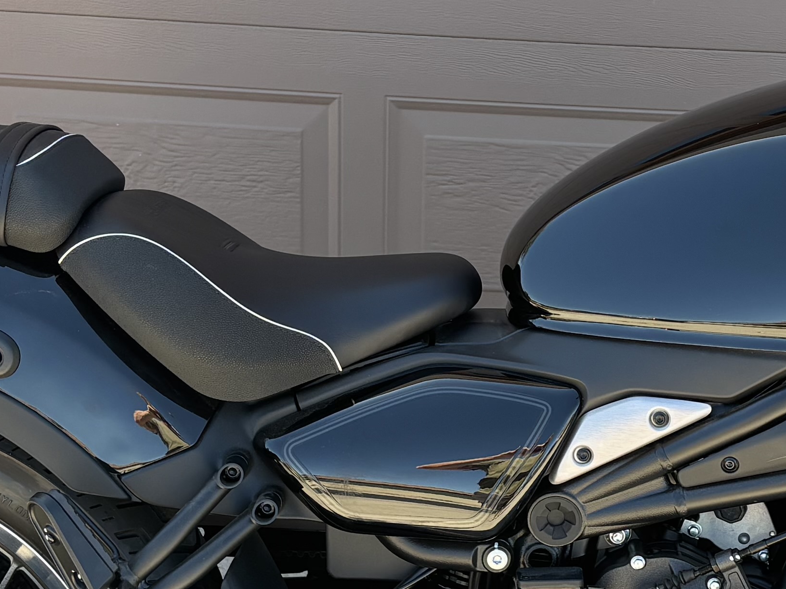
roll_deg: -2.5
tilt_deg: -25.0
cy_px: 380
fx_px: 2066
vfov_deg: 16.2
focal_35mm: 91
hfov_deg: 21.4
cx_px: 570
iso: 50
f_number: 1.6
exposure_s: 1/291
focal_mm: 5.96
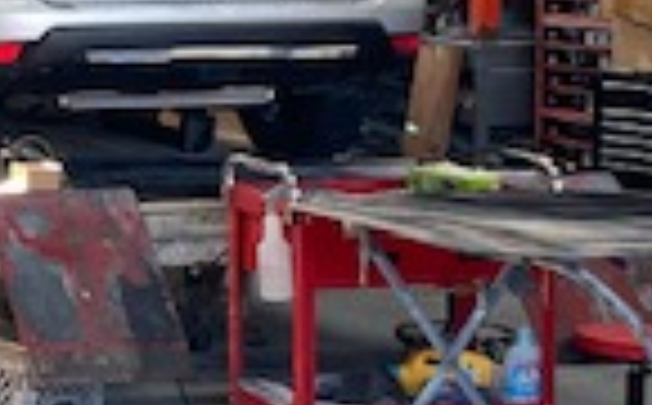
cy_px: 54
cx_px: -553
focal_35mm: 122
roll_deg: -0.8
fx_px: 2164
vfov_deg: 10.6
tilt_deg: -2.0
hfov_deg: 14.8
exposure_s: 1/120
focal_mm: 4.25
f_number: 1.8
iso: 100
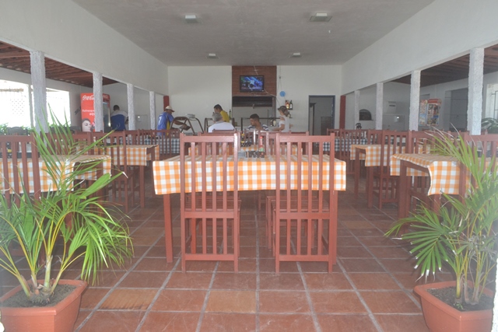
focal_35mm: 27
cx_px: 249
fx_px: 374
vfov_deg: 48.0
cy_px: 166
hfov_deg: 67.4
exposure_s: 1/60
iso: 1600
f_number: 16
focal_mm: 18
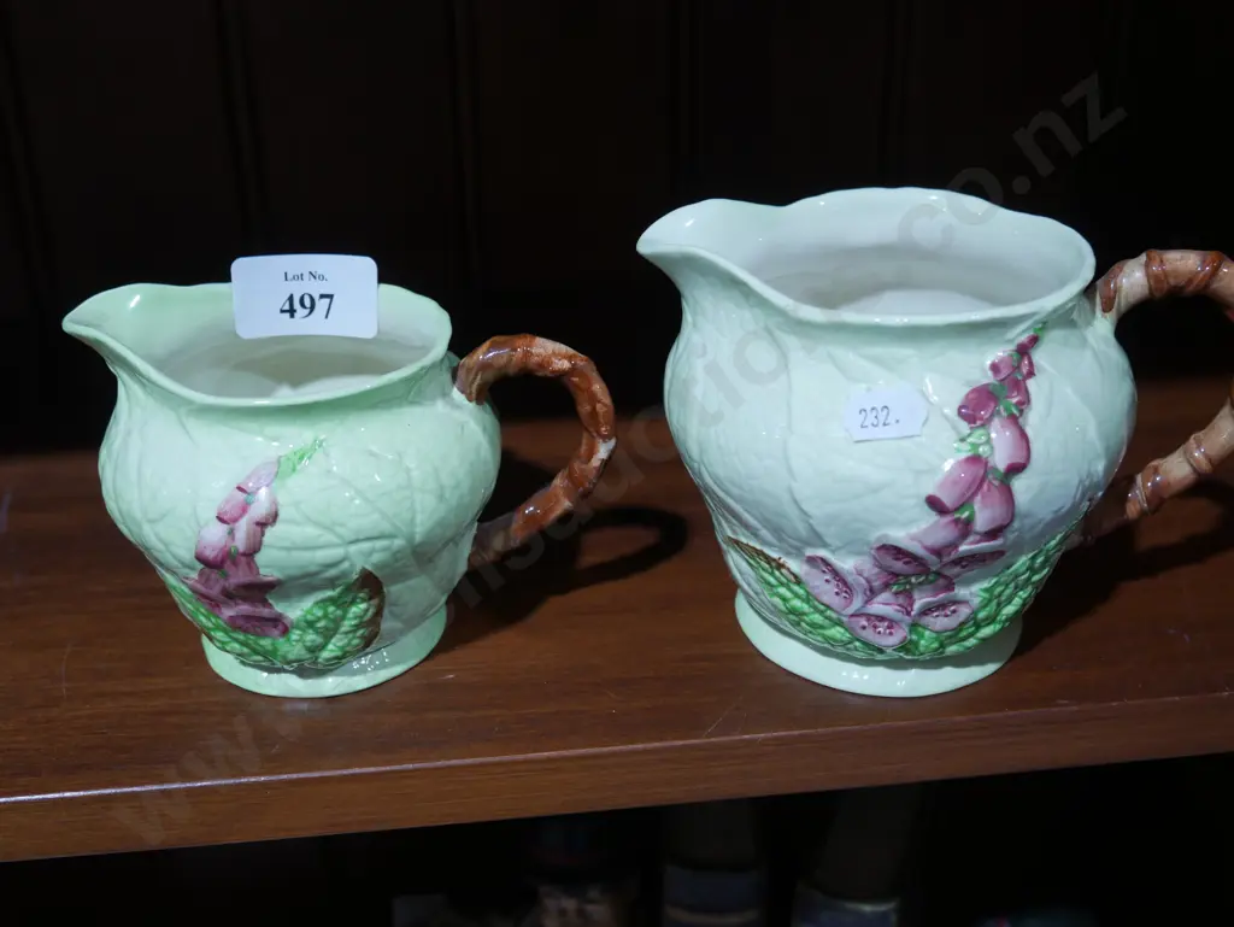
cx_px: 617
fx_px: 1498
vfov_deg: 34.4
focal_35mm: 42
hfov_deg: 44.8
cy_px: 464
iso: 500
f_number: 4.6
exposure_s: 1/60
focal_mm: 21
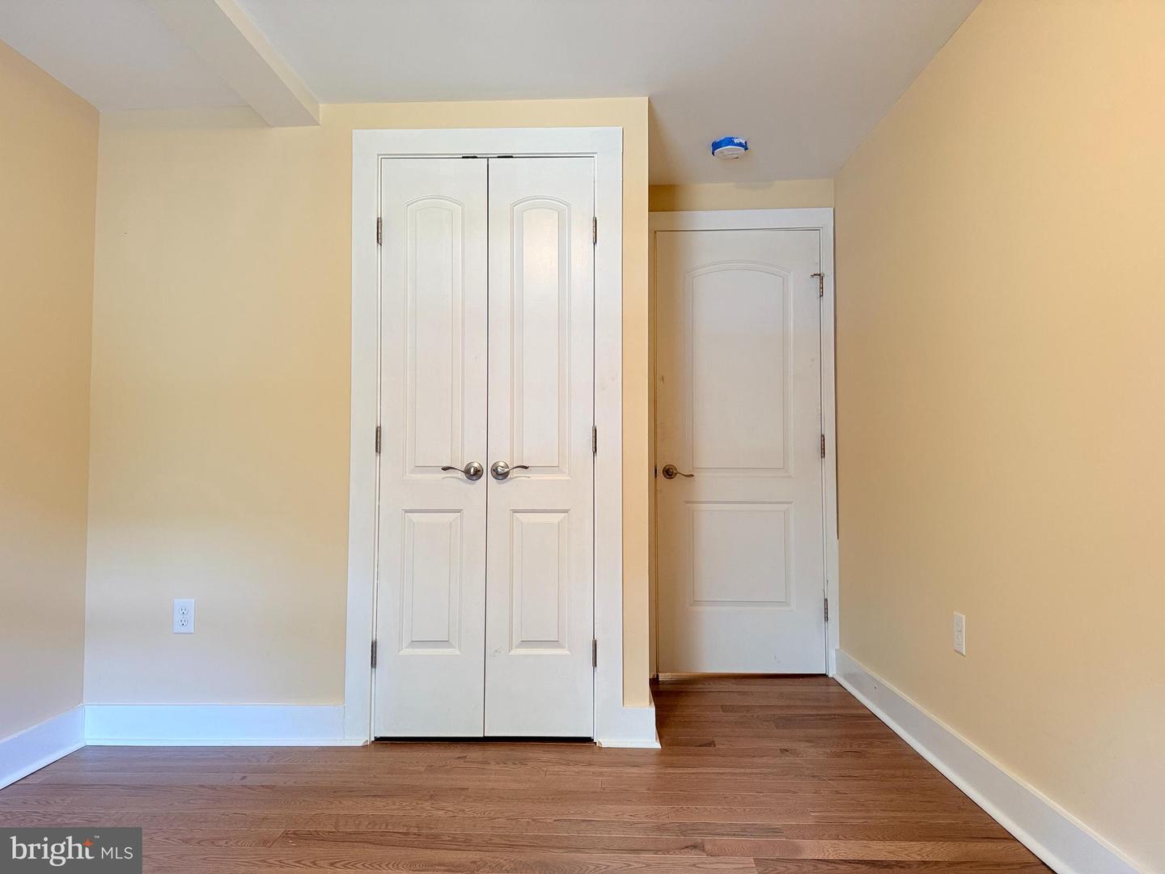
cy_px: 437
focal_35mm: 24
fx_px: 808
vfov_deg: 56.8
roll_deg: -0.1
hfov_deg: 71.6
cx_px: 582
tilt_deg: +2.5
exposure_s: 1/60
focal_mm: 6.76
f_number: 1.78
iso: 160
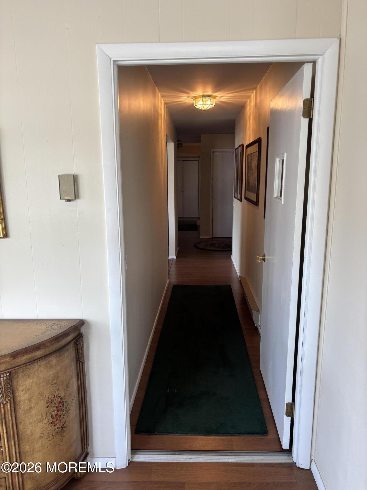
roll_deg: -1.0
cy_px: 245
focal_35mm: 26
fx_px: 368
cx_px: 184
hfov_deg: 53.1
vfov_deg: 67.3
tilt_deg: -11.5
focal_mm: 5.96
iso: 100
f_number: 1.6
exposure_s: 1/60
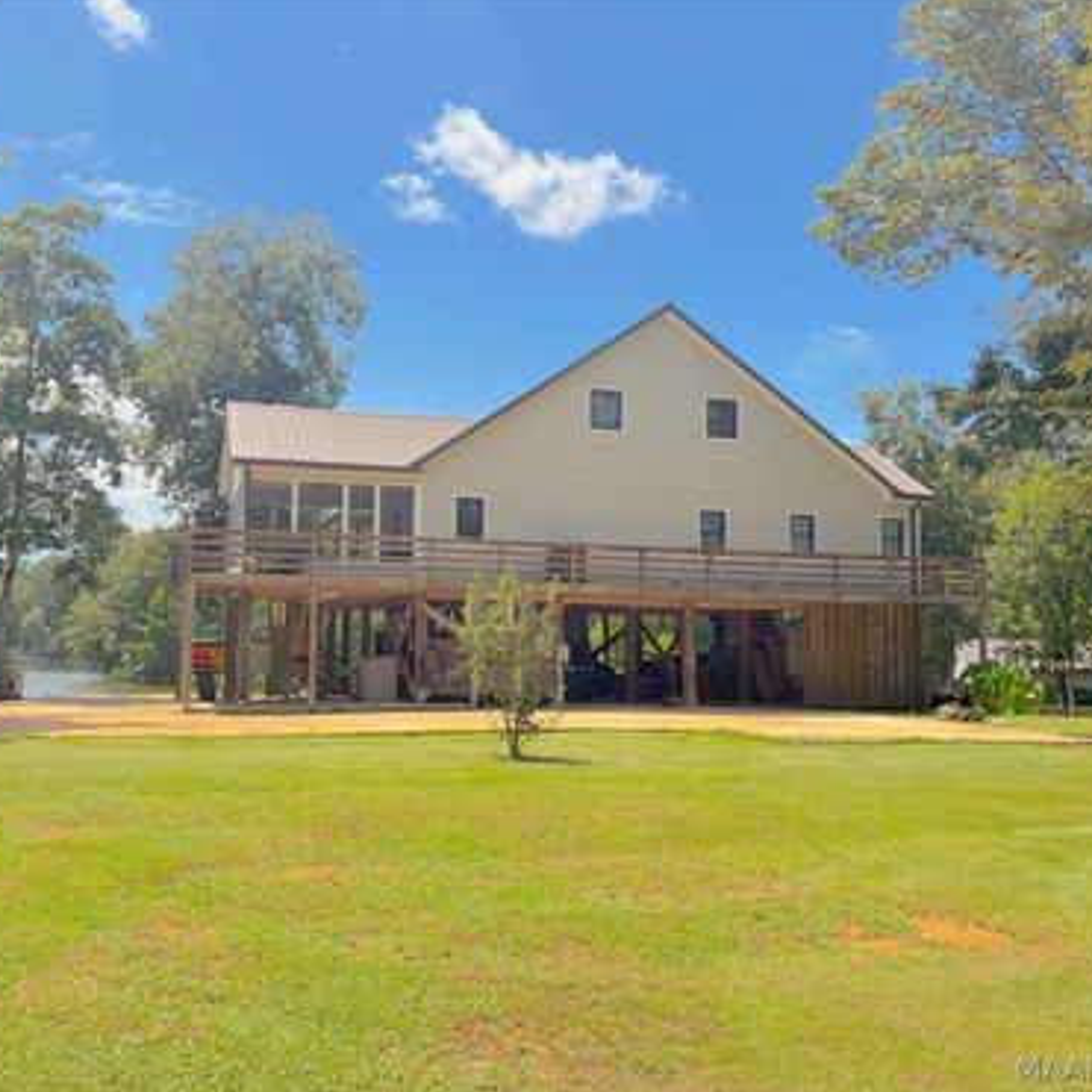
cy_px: 543
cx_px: 456
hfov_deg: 52.3
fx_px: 1106
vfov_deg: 52.5
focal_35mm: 31
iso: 50
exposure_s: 1/2985
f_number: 1.6
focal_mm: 5.96
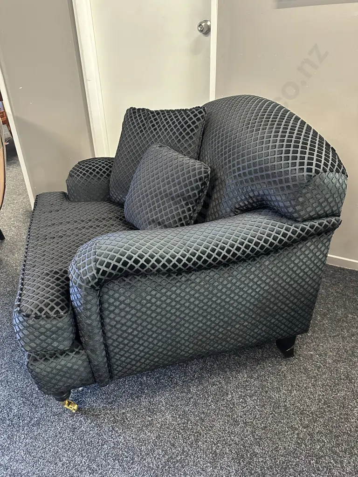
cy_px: 238
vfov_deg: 71.6
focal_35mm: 24
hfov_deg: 56.8
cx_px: 179
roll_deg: +1.9
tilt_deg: -29.5
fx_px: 331
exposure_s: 1/50
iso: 640
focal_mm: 6.86
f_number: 1.78
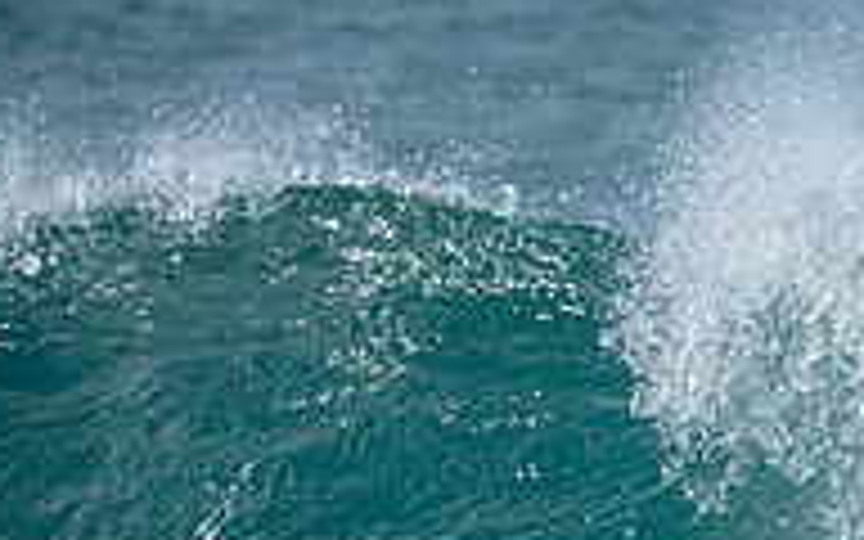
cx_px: 1170
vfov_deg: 0.5
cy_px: 362
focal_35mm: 2462
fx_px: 57972
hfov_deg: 0.9
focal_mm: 800
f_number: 6.3
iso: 320
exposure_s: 1/2500
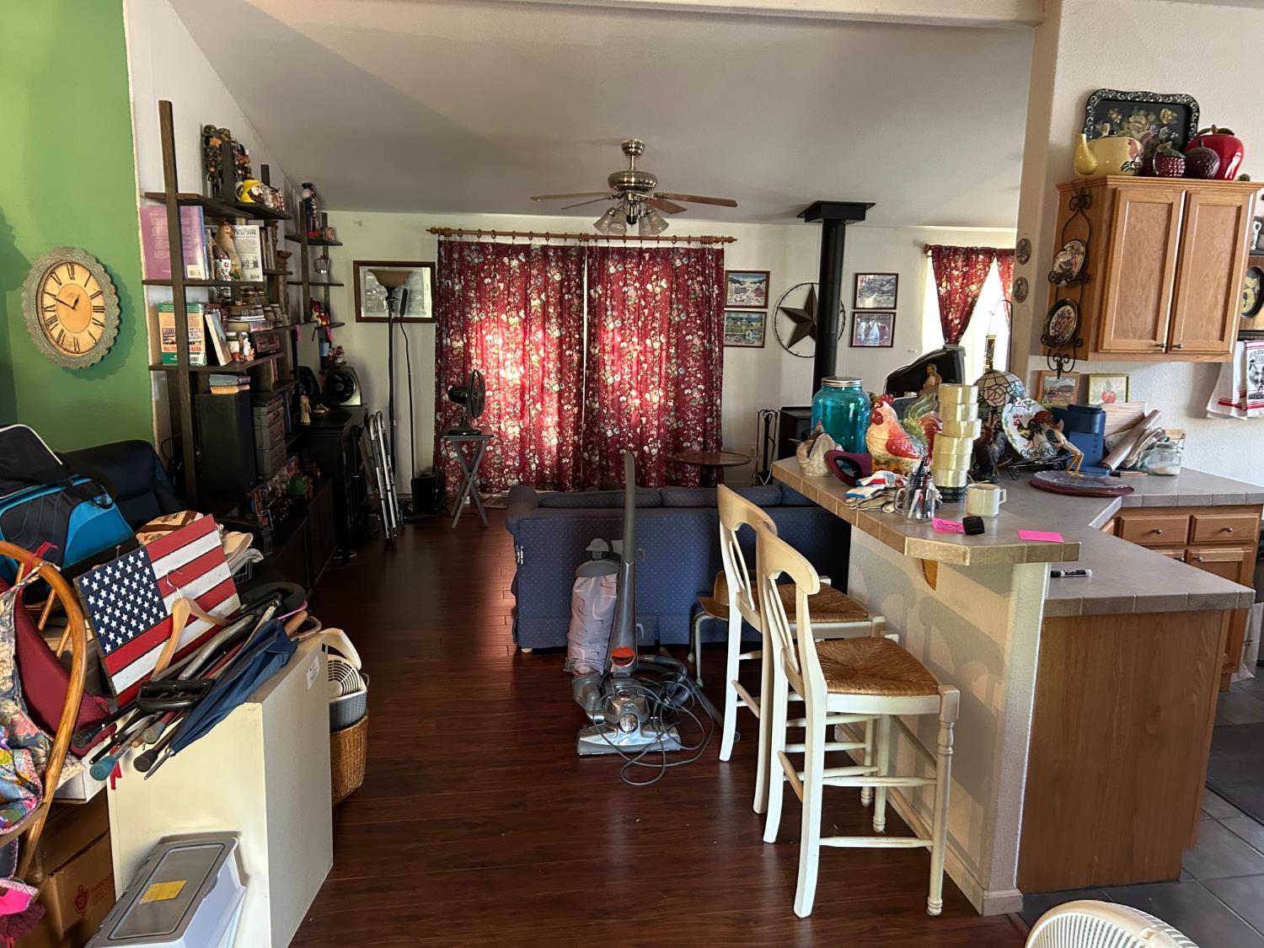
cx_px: 632
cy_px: 474
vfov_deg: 53.1
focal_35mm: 26
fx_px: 949
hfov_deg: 67.3
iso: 400
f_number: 1.5
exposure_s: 1/40
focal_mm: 5.7
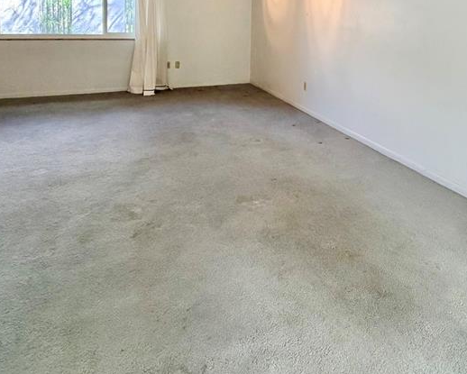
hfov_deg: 62.0
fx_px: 373
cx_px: 322
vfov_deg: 47.9
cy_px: 40
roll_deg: -1.6
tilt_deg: -3.0
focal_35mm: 27
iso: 200
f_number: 2.2
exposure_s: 1/120
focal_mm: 2.22
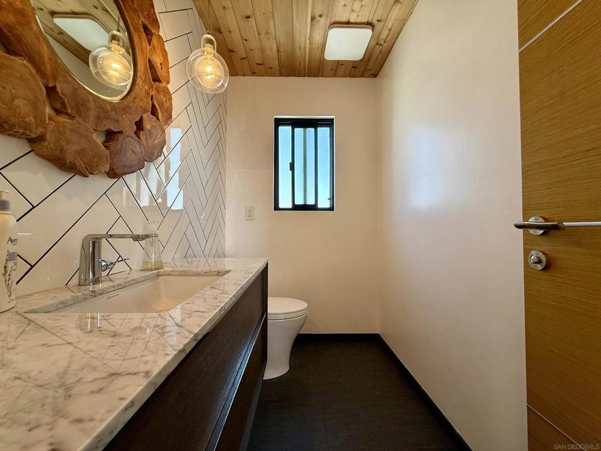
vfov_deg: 85.7
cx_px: 300
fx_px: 243
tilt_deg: +1.5
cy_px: 226
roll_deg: +0.2
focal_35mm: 14
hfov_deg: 102.1
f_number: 2.2
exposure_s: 1/120
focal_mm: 2.22
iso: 125
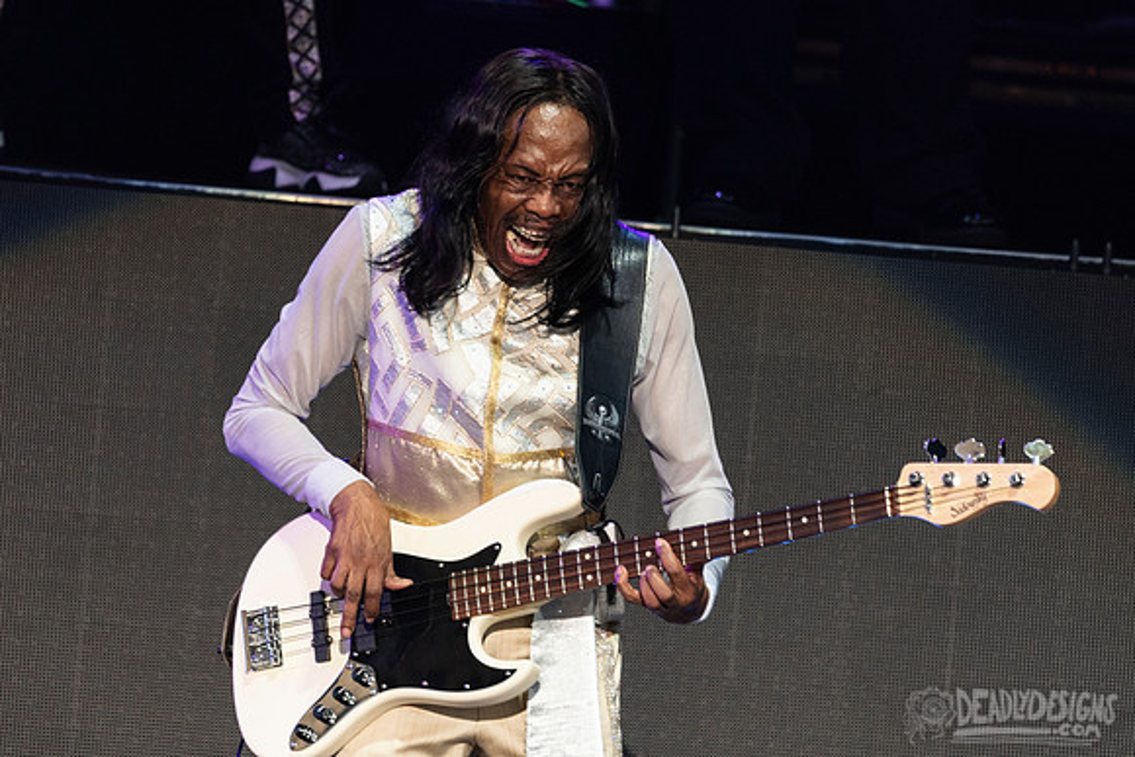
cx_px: 536
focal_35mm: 1069
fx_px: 33697
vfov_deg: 1.3
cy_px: 400
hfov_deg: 1.9
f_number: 6.3
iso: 1000
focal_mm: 600
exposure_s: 1/320
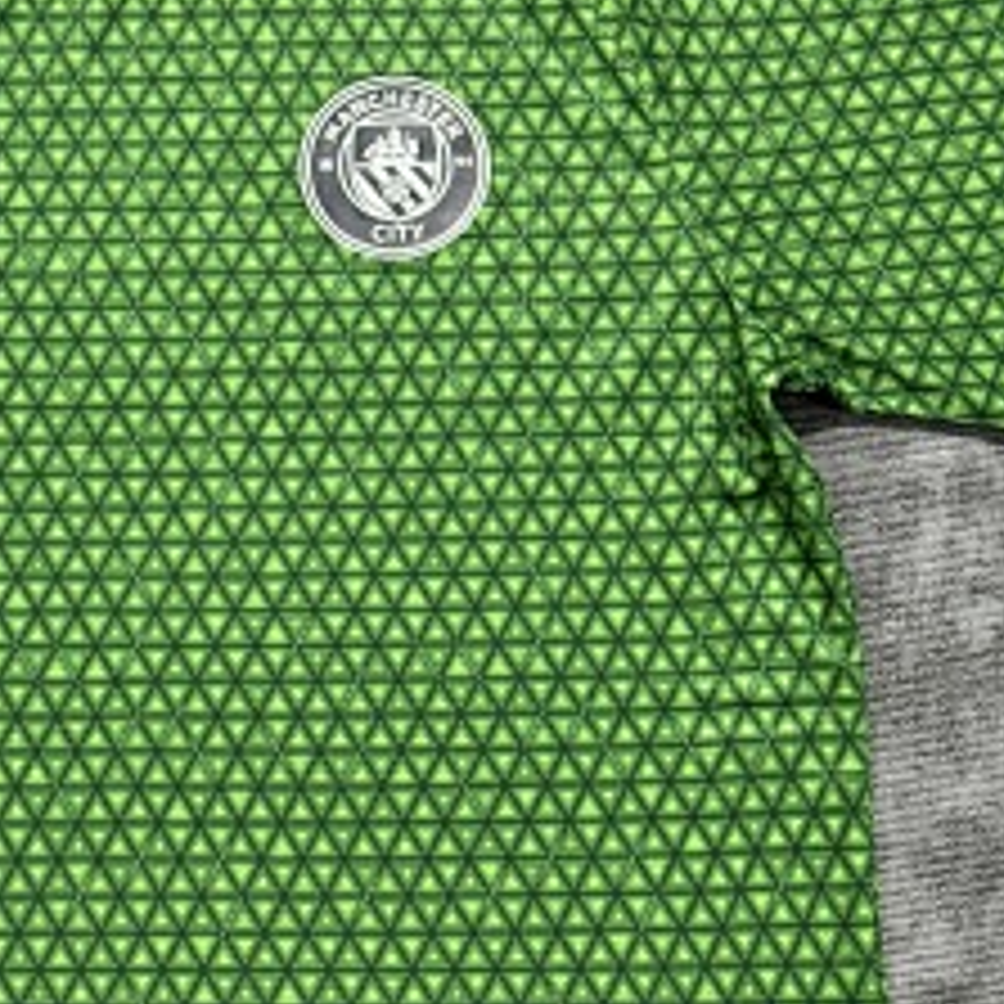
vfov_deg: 22.8
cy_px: 450
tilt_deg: -78.1
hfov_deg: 22.3
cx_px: 144
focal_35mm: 76
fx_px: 2494
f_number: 1.78
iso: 250
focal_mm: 6.76
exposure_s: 1/50
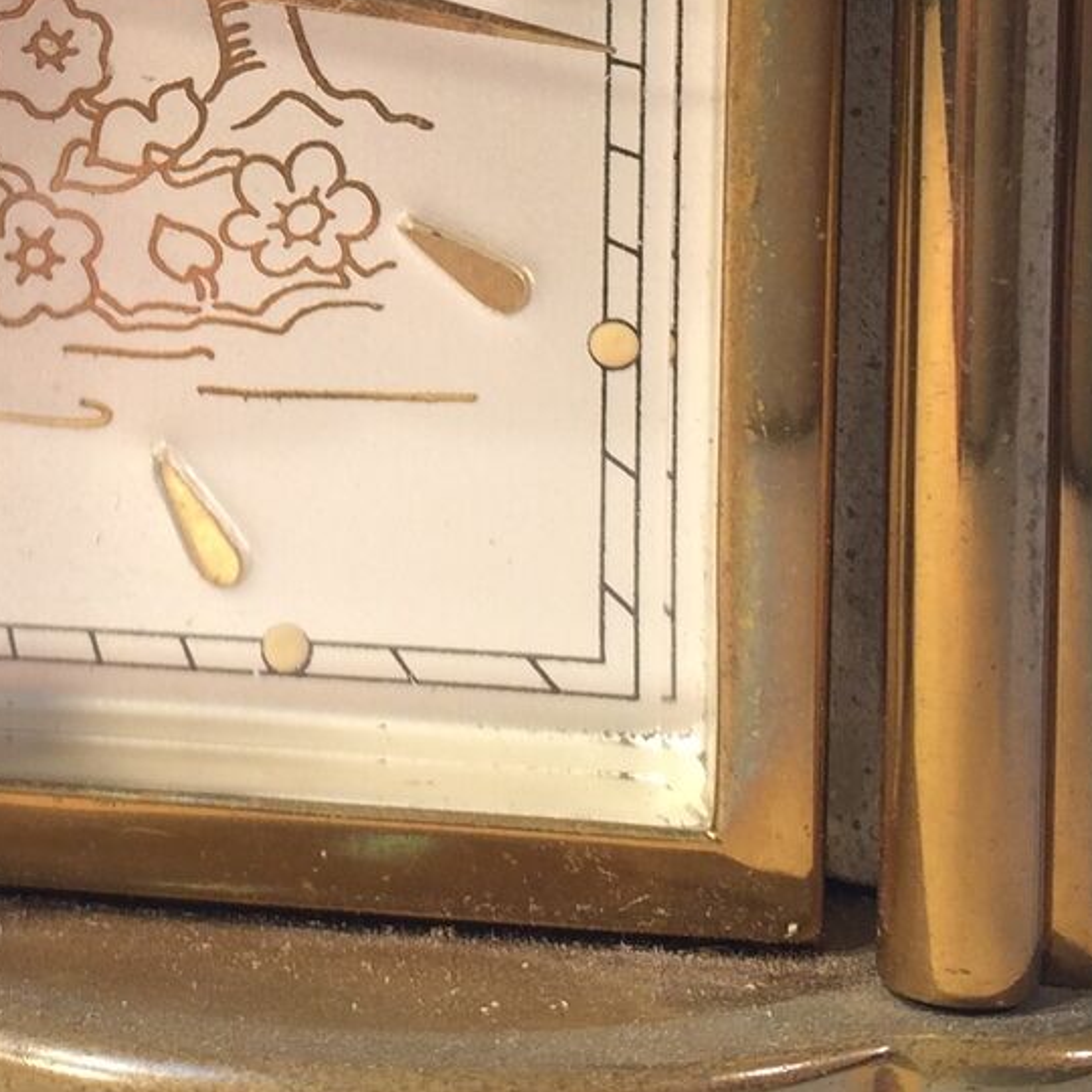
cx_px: 4
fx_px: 3391
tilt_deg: -4.4
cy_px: -87
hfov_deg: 17.9
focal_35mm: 95
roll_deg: +0.4
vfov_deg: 17.7
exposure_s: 1/50
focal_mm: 4.15
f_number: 2.2
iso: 32
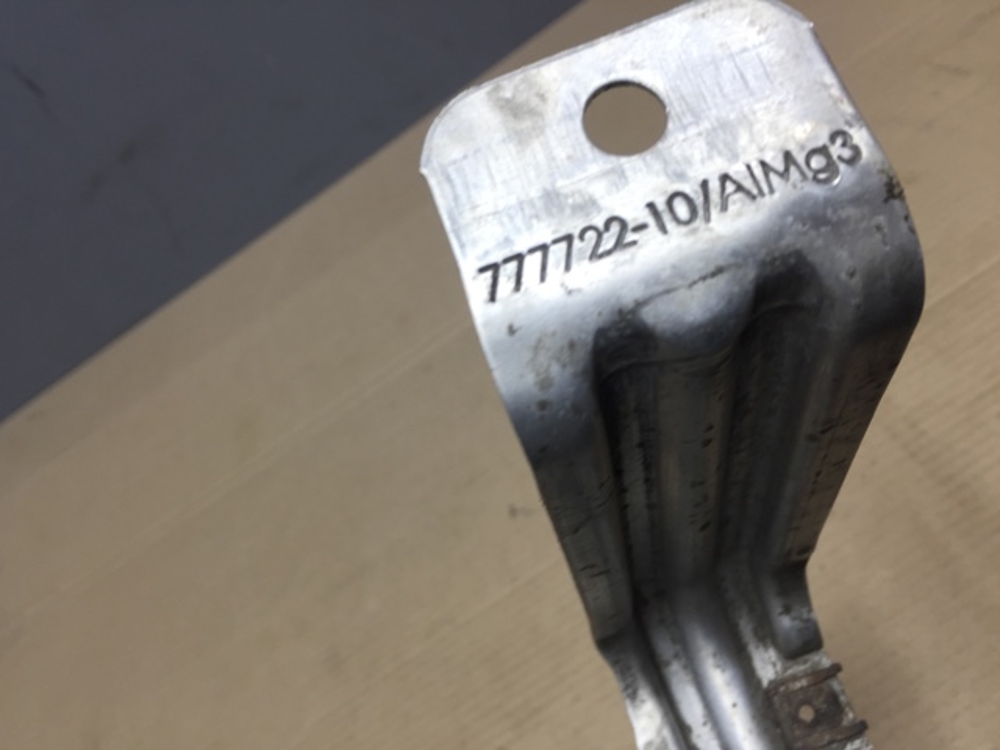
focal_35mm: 29
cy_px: 375
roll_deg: +38.0
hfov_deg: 61.7
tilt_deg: -40.9
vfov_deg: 48.2
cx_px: 500
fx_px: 838
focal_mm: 4.15
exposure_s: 1/50
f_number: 2.2
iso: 32
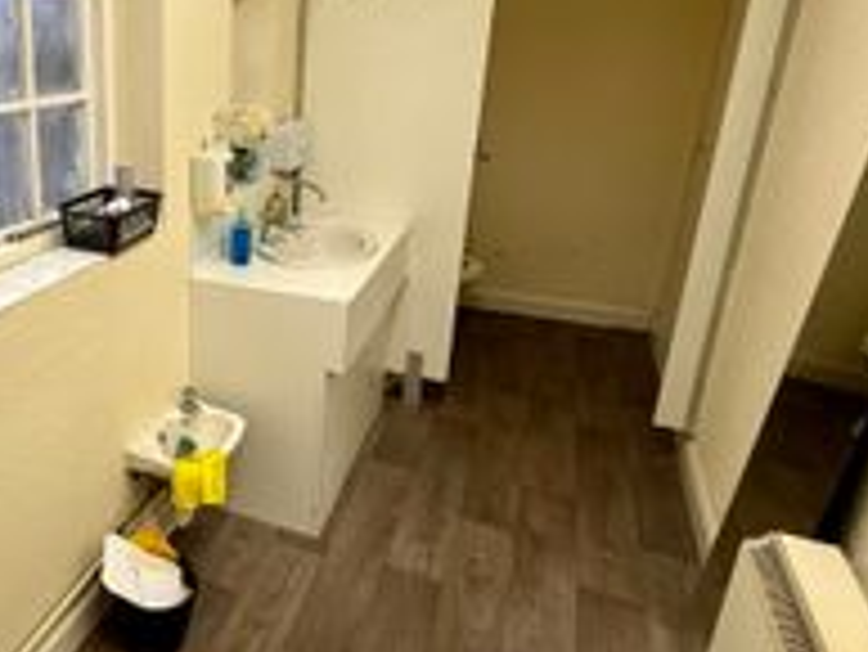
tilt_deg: -16.3
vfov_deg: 48.0
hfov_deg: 55.9
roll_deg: +1.2
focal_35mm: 29
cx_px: 139
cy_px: 261
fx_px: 728
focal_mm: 2.22
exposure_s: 1/100
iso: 125
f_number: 2.2
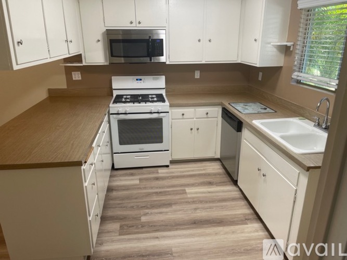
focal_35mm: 26
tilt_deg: -20.5
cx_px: 174
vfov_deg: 53.0
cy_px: 130
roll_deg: +0.5
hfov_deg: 67.3
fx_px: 261
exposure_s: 1/60
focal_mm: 5.1
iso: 64
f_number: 1.6
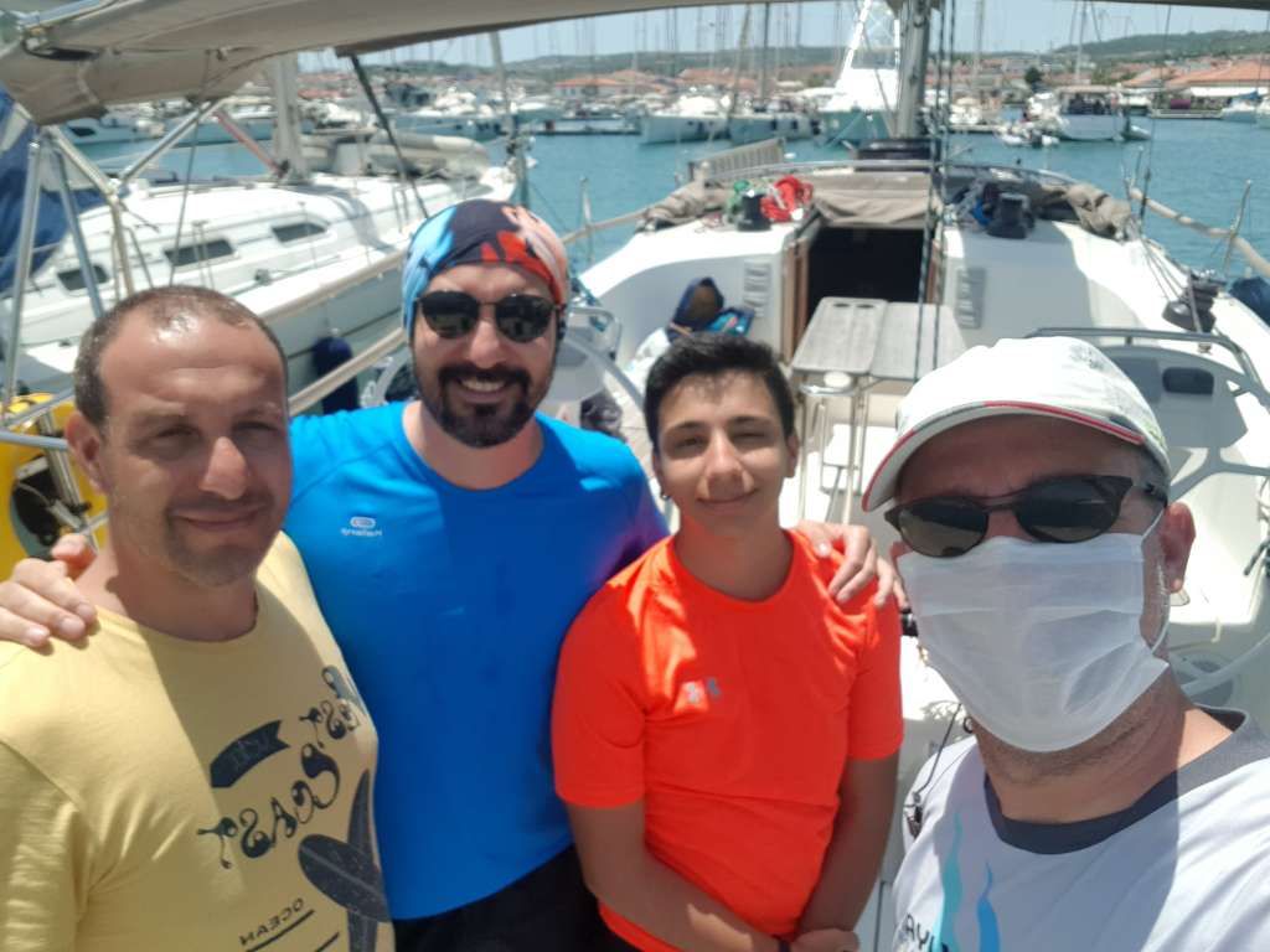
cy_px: 476
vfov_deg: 54.9
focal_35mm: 25
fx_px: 917
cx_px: 635
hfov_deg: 69.4
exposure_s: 1/1700
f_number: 1.7
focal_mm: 2.95
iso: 40
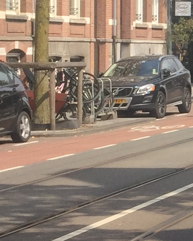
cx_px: 448
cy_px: 103
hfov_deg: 8.6
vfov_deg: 11.7
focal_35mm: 165
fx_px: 1178
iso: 32
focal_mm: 4.15
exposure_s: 1/1199
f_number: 2.2
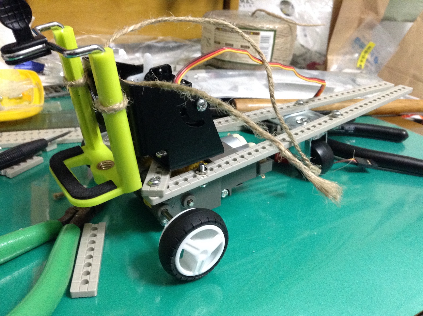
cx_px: 212
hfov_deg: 55.4
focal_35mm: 33
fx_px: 403
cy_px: 158
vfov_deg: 42.8
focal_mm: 3.3
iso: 200
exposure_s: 1/20
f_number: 2.4
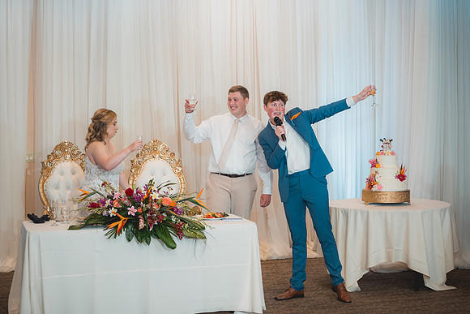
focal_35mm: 70
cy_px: 157
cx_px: 235
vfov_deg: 19.5
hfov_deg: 28.8
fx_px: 914
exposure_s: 1/250
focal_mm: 70
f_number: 2.8
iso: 1000
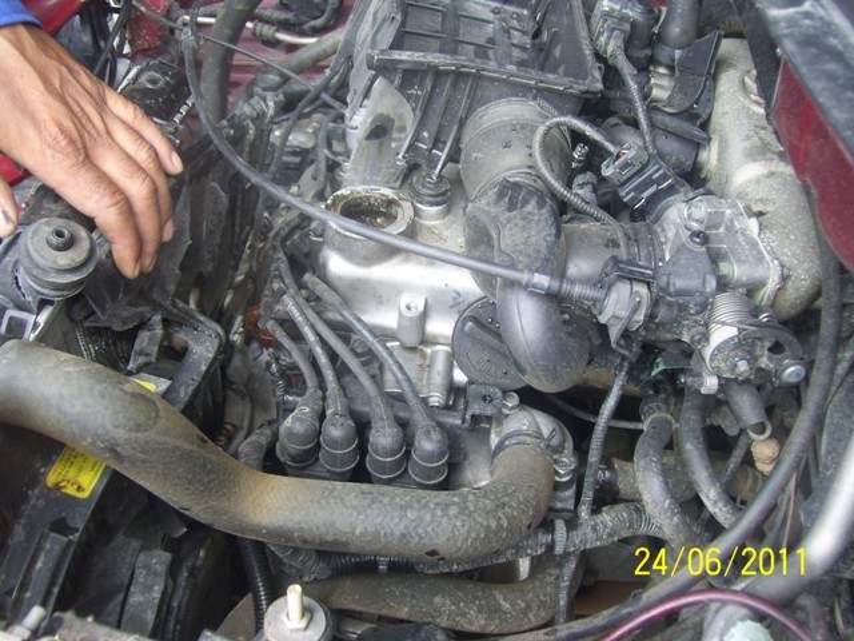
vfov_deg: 39.7
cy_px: 320
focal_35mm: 36
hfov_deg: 51.4
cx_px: 427
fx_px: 888
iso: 80
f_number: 2.7
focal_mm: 6
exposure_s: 1/60
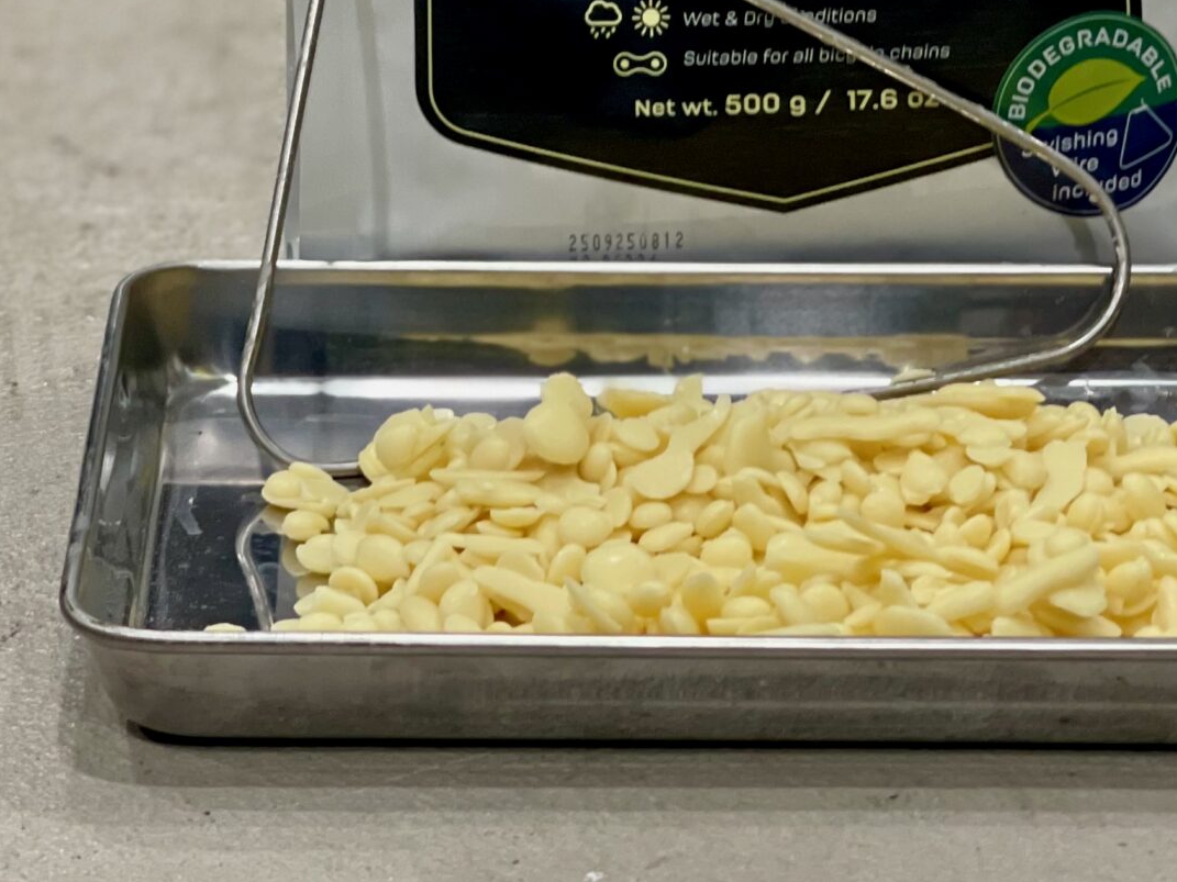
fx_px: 5202
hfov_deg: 12.9
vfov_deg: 9.6
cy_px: -10
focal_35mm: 153
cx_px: 541
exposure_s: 1/40
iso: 160
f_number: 2.2
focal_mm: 7.5
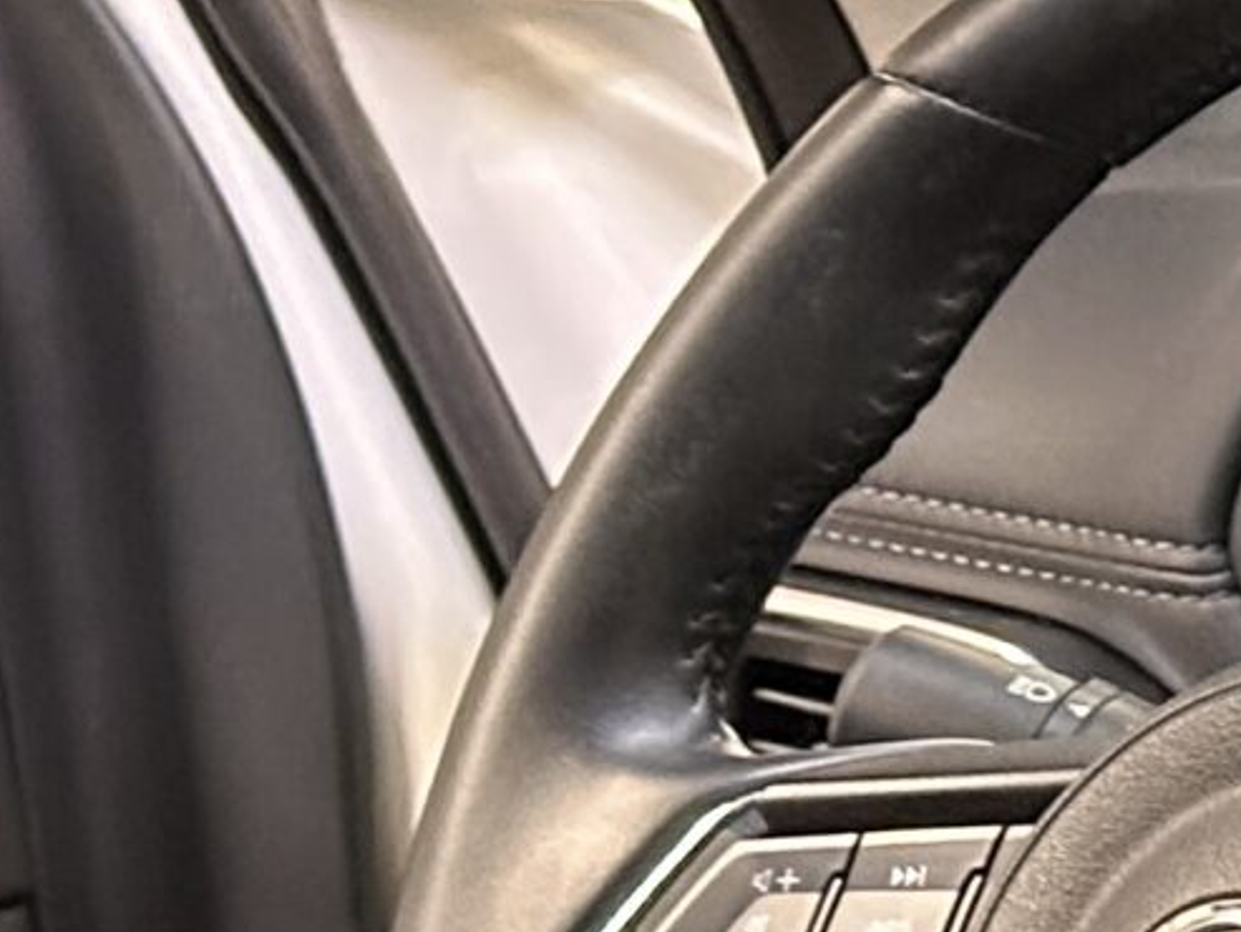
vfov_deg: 5.9
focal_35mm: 249
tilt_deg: -18.4
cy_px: 1327
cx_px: 3144
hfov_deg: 7.4
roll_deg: +0.3
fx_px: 8929
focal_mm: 6.86
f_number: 1.78
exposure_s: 1/20
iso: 640
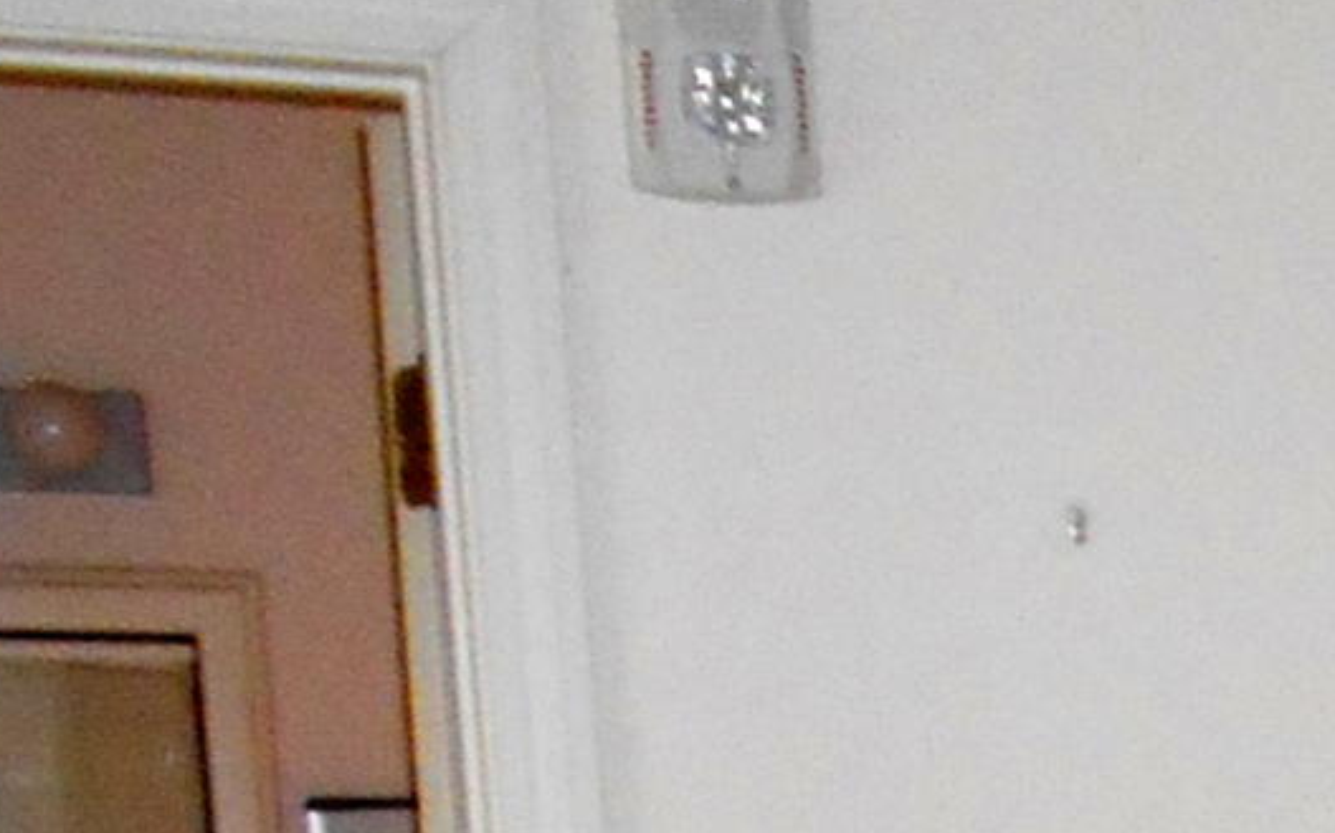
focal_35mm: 157
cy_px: 2367
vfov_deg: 7.5
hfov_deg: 11.7
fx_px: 5710
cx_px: 2830
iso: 360
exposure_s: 1/25
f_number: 3.4
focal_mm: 4.7
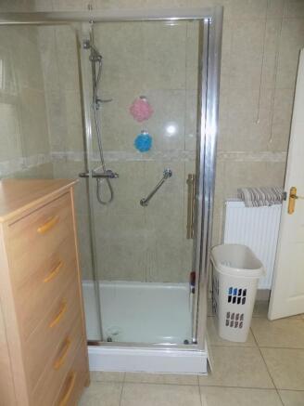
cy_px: 203
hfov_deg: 58.9
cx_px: 152
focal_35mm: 23
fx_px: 269
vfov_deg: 73.9
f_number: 3.1
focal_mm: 4
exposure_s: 1/30
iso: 200
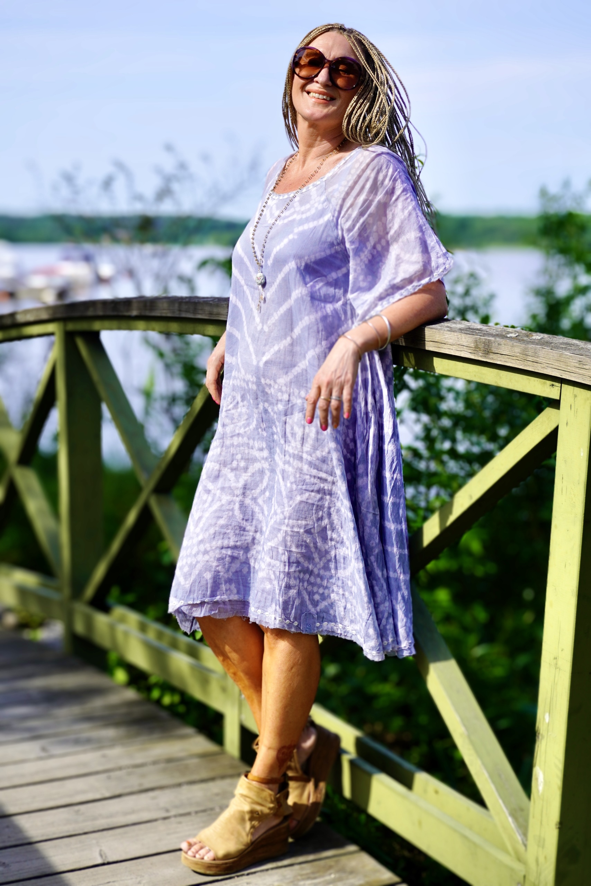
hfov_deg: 25.1
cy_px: 443
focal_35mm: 54
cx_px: 296
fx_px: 1329
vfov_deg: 36.9
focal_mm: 36
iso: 100
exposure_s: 1/500
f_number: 5.6
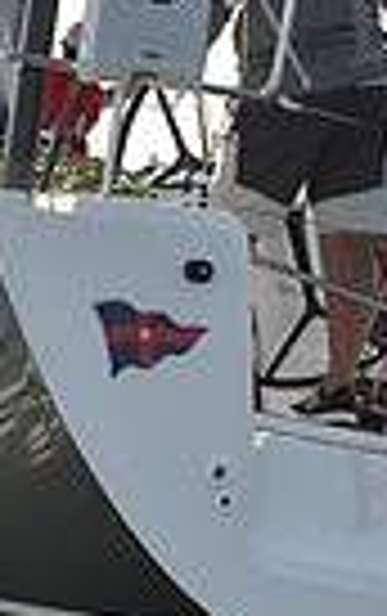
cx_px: 112
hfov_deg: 4.4
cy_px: 245
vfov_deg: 6.9
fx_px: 5080
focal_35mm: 302
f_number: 3.2
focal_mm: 70
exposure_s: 1/1250
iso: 250
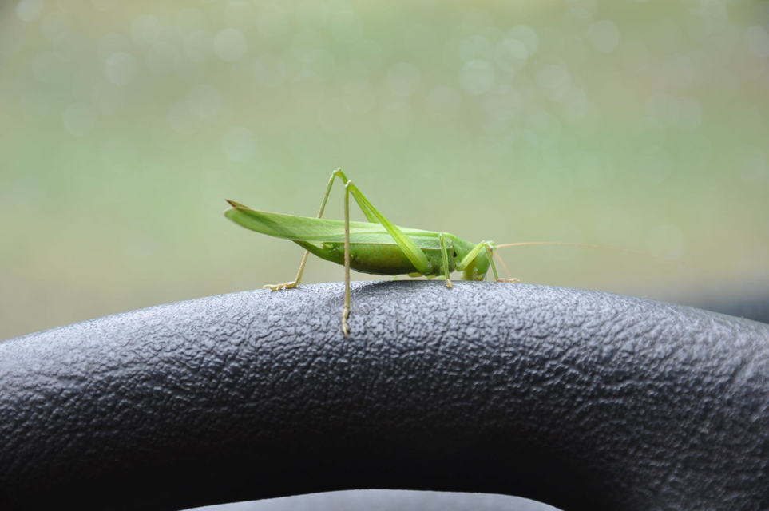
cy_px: 256
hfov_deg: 13.1
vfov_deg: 8.7
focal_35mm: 158
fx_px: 3361
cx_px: 384
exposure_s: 1/30
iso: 280
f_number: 8
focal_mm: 105
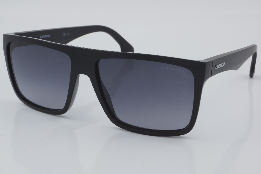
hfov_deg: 24.6
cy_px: 87
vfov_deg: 16.6
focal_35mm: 82
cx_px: 130
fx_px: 598
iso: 100
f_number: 32
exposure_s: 1/4
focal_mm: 55
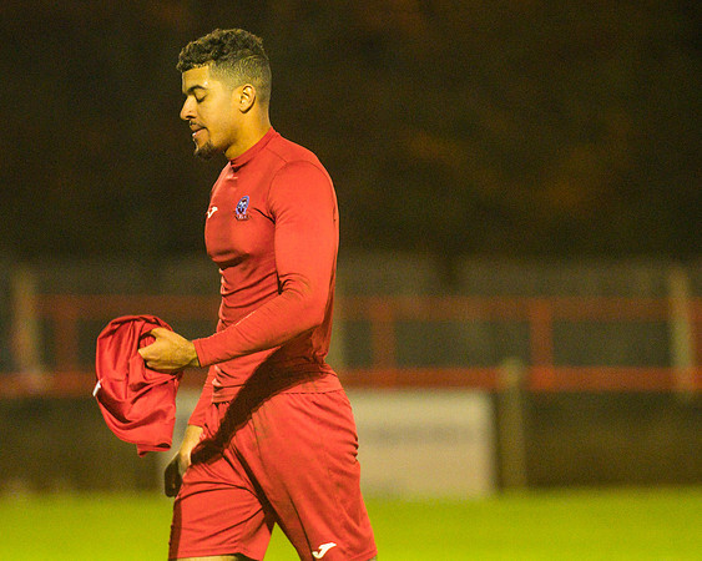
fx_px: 8789
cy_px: 280
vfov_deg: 3.7
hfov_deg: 4.6
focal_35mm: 423
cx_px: 308
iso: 5000
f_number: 2.8
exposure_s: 1/400
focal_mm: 250
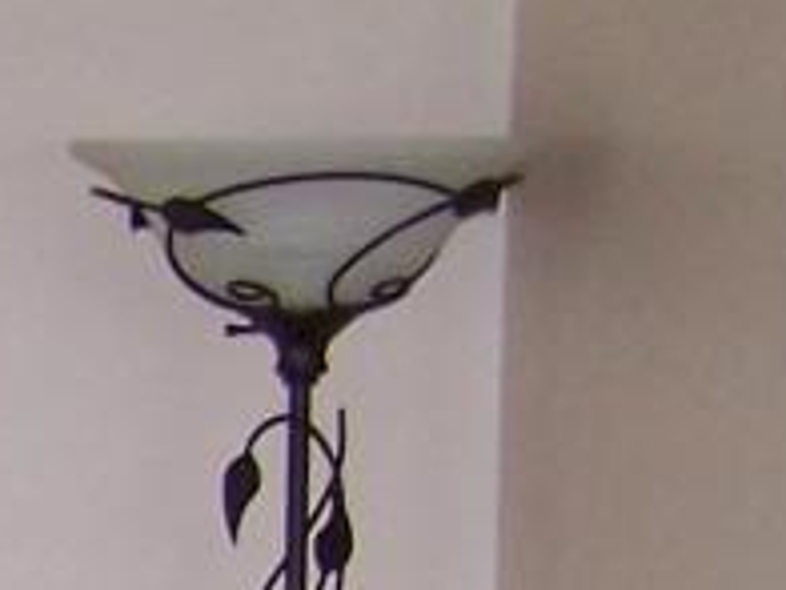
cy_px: 1630
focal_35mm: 248
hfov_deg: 7.3
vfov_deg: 5.7
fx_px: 5631
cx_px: -1271
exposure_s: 1/60
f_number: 2.8
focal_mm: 6.3
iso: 140
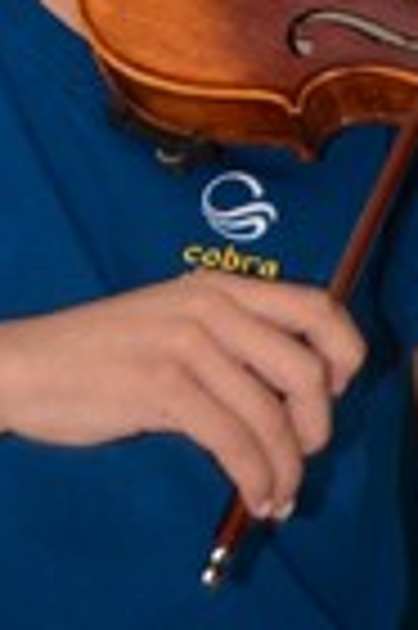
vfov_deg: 3.4
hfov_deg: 2.3
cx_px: 153
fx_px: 10538
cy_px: -86
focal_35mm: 604
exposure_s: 1/60
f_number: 5.6
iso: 1600
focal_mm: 125
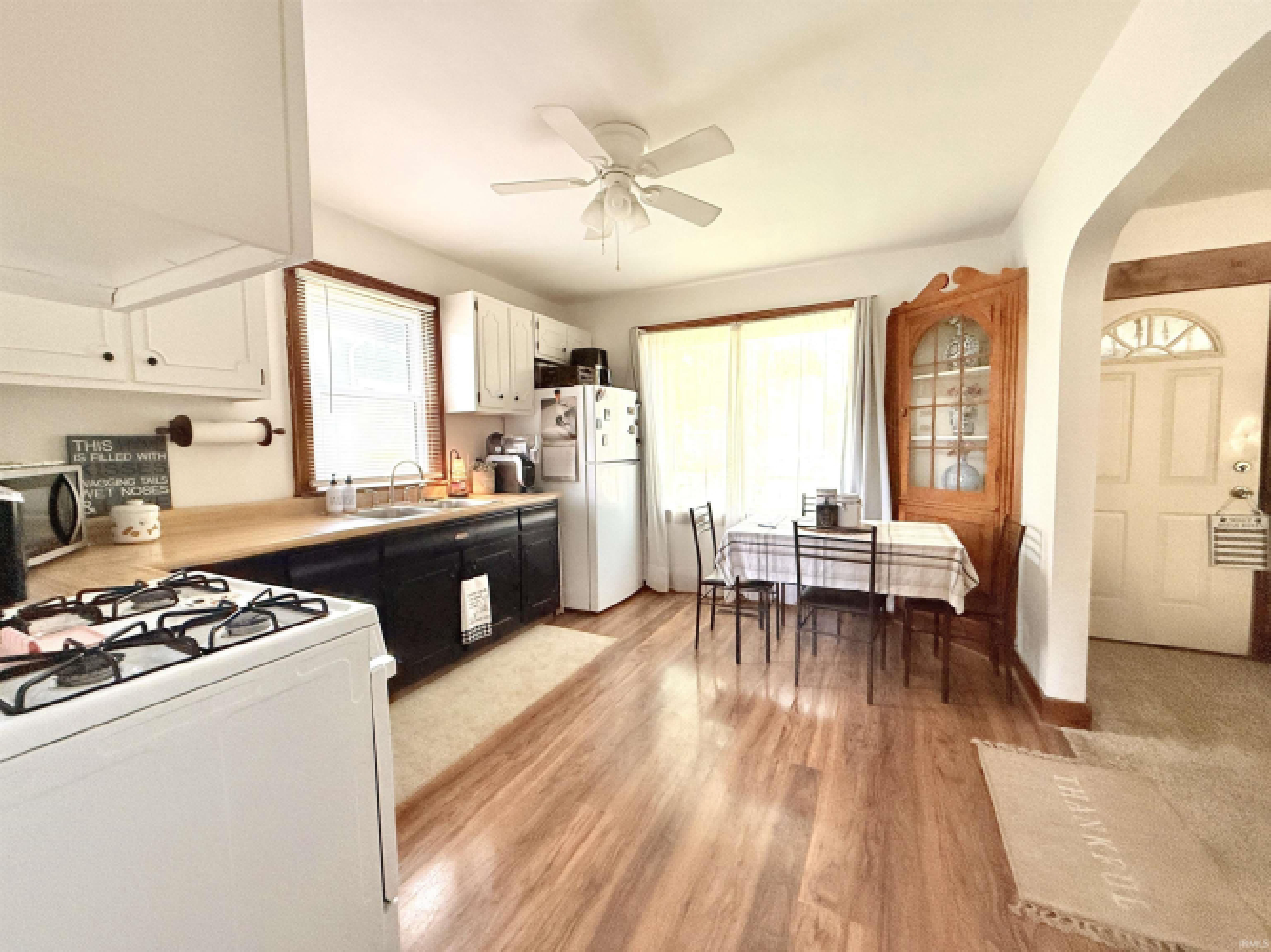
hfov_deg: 102.1
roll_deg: +0.7
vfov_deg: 85.7
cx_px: 636
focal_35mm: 14
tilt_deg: -3.4
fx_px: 514
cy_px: 476
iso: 250
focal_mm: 2.22
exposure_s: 1/120
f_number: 2.2
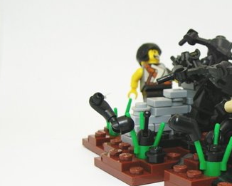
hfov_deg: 26.3
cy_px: 129
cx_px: 221
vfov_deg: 22.1
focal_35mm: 69
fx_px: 474
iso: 50
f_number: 2.7
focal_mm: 6
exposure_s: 1/33.7
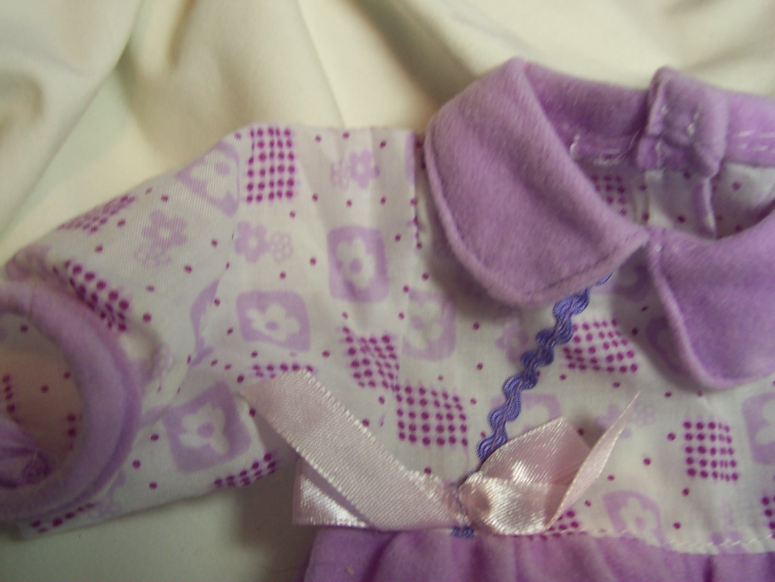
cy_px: 291
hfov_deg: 50.1
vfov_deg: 38.7
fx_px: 828
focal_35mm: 37
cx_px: 388
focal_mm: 5.6
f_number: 2.8
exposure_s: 1/45
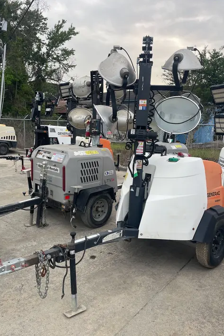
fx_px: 261
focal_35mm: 28
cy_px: 168
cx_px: 111
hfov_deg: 46.4
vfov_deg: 65.5
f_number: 1.6
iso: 32
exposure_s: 1/161
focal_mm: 4.2
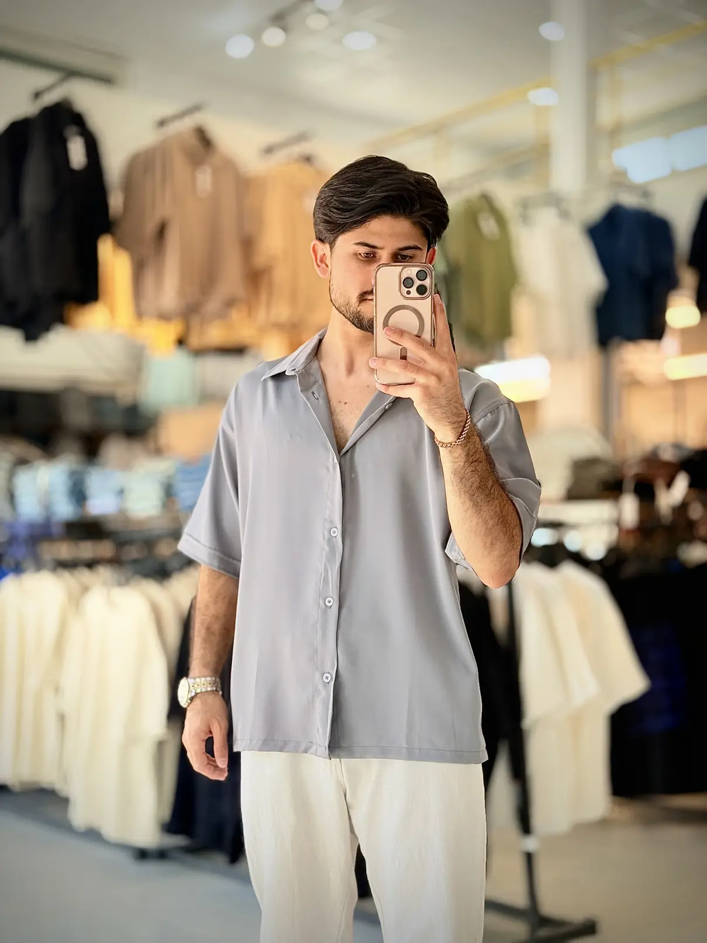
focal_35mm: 48
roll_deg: +1.4
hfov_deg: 30.3
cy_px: 472
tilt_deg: -18.8
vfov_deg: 39.7
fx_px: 1307
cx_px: 354
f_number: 1.78
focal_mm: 6.76
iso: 64
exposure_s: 1/357
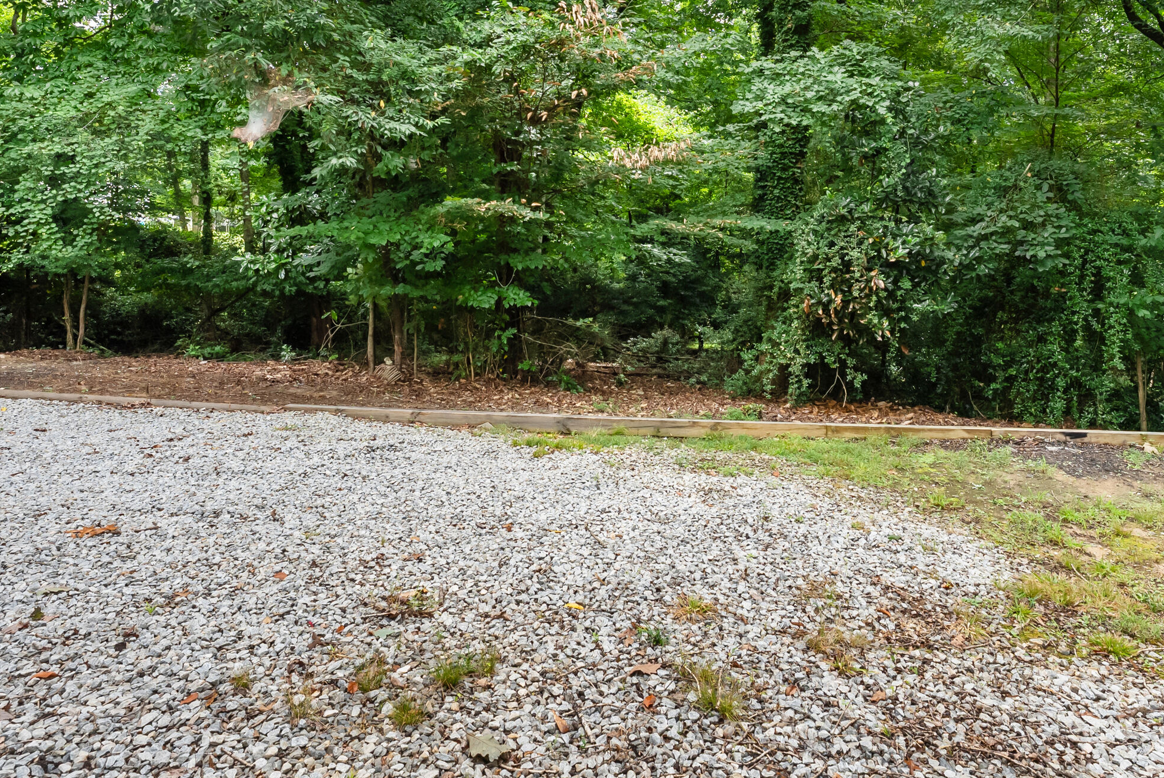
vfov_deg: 55.7
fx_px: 712
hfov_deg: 78.1
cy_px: 238
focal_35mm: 22
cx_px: 660
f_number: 9
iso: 800
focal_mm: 14
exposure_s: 1/200
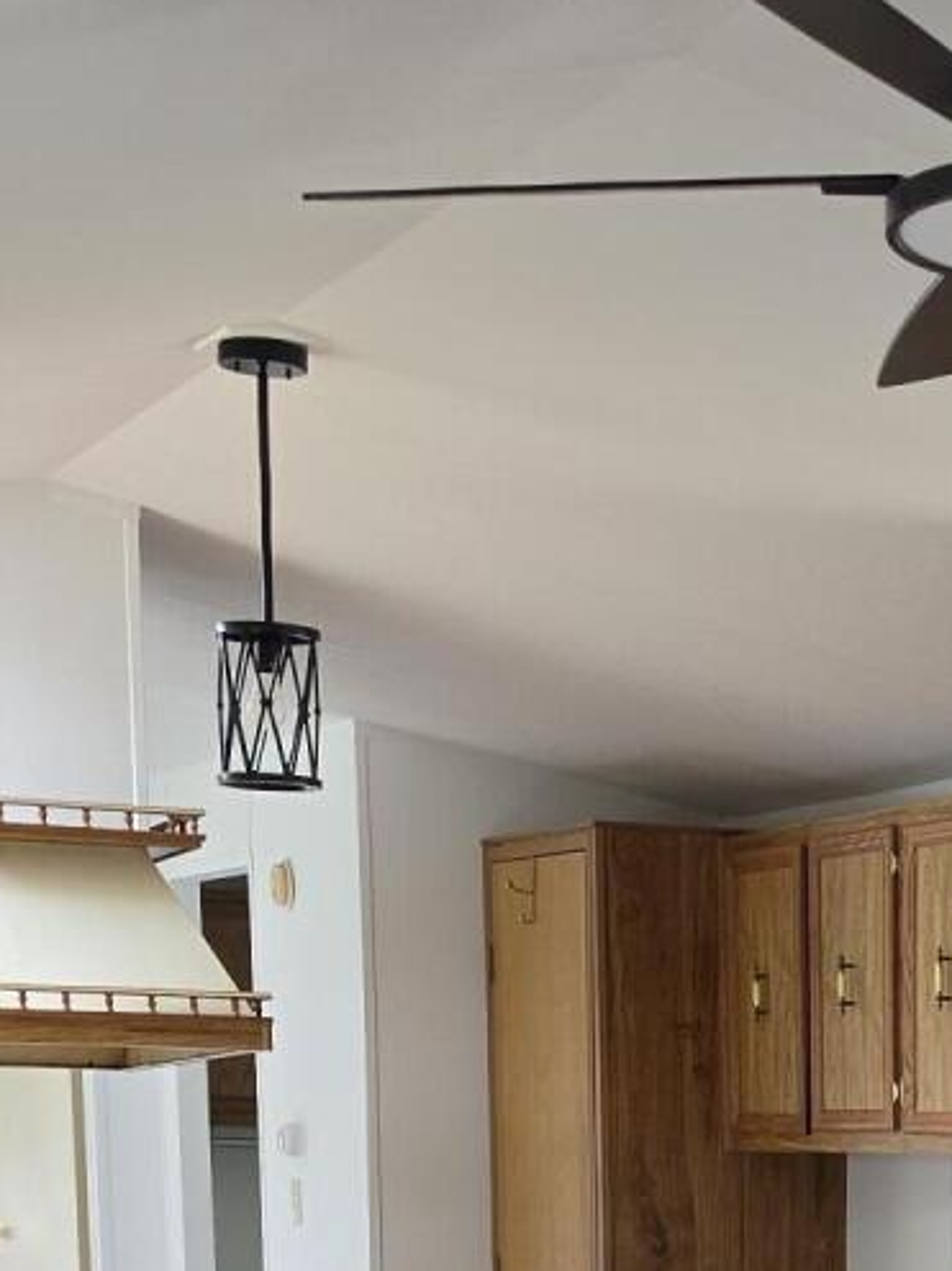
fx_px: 3412
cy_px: 1731
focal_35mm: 93
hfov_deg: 15.5
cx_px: 1021
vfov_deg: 19.2
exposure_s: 1/120
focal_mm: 6.5
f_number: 1.4
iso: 200
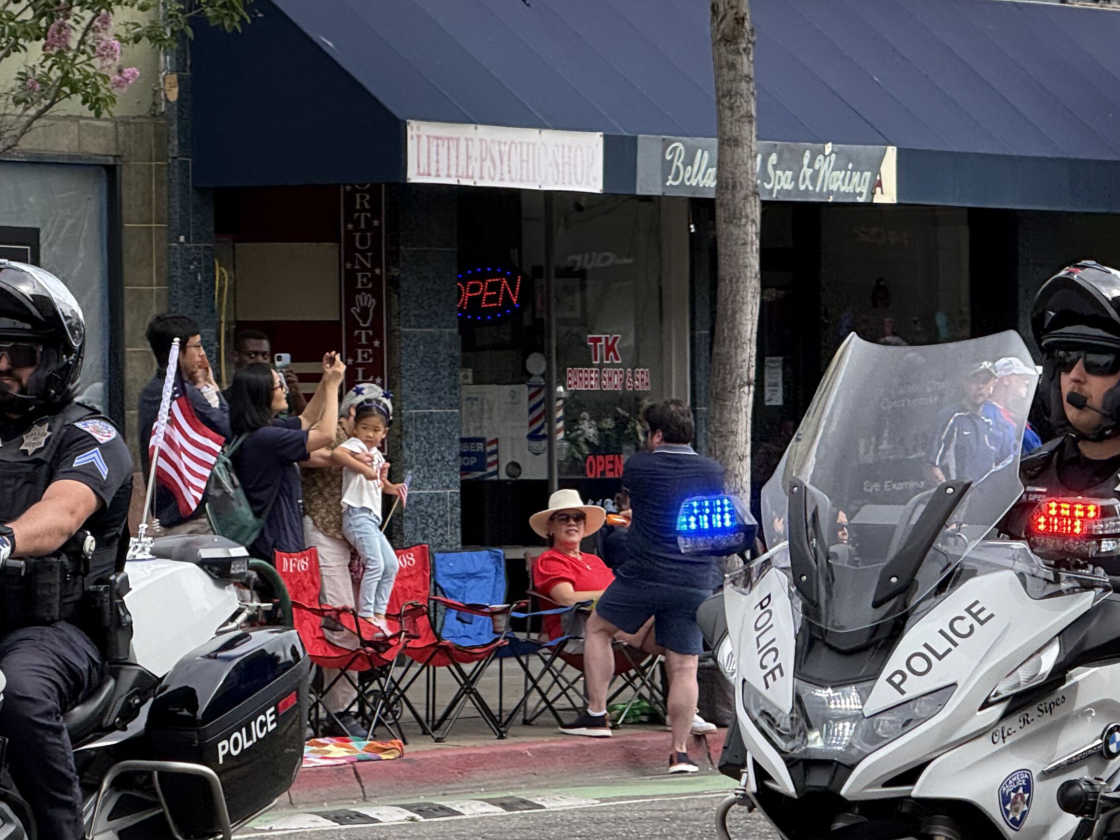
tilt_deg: -1.6
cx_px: 545
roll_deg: -0.8
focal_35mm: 219
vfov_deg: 6.8
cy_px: 627
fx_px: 7086
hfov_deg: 9.0
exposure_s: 1/655
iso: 64
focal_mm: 15.66
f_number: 2.8
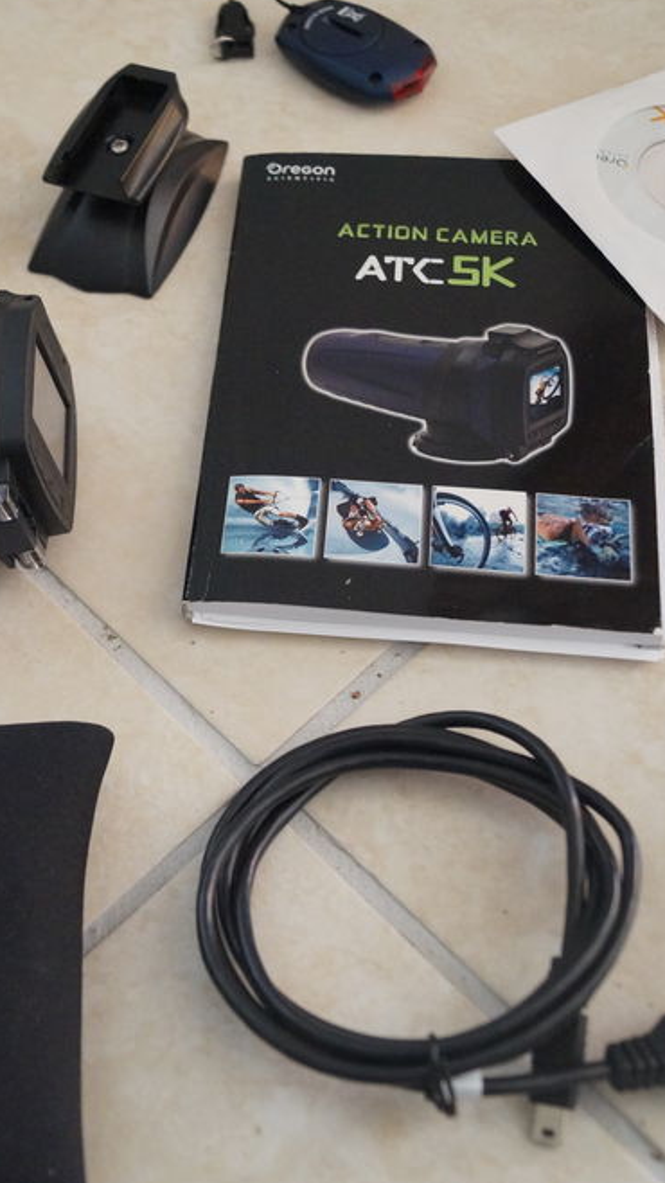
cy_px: 586
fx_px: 1348
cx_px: 171
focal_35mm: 43
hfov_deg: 27.3
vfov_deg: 47.4
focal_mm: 18
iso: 2000
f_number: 3.5
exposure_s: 1/160
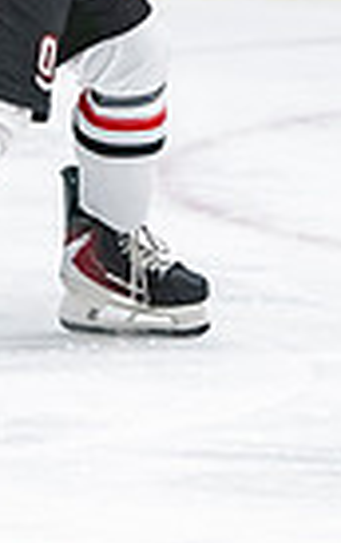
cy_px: -155
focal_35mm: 667
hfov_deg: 2.0
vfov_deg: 3.1
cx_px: -28
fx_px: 9887
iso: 2500
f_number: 3.2
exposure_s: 1/800
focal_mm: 130
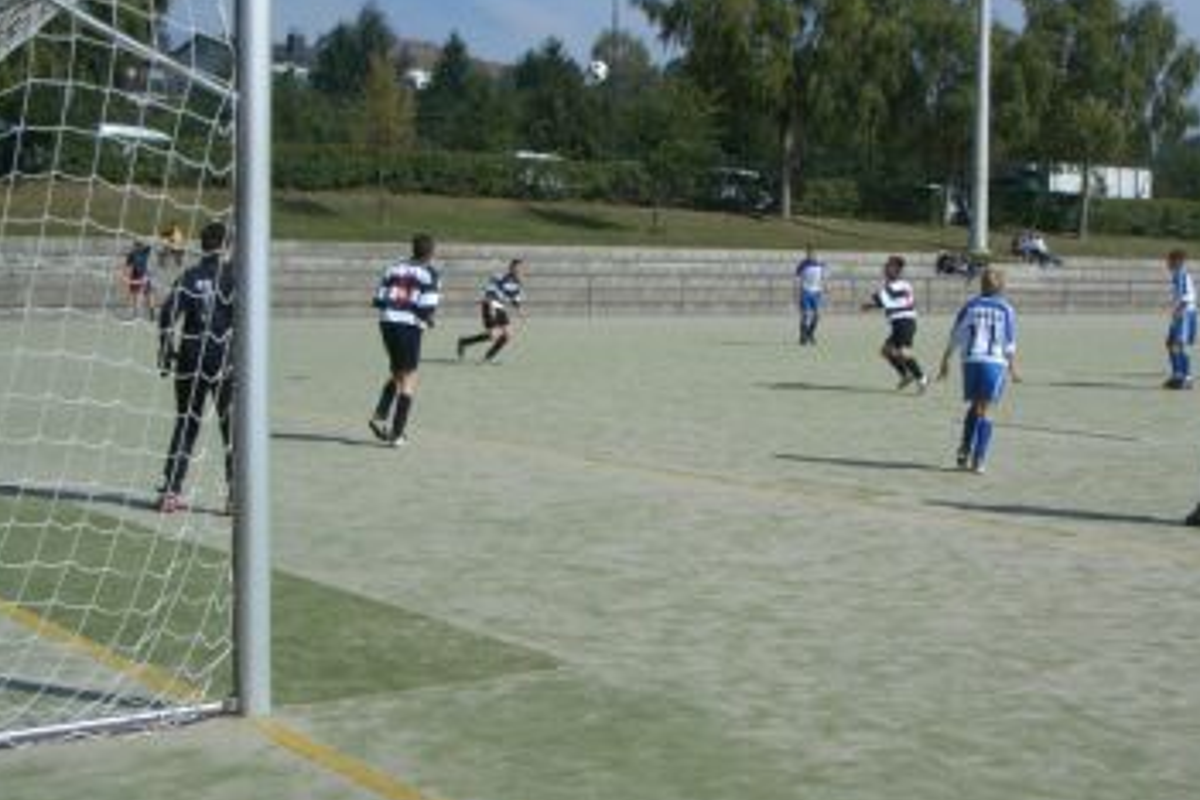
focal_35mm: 58
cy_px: 328
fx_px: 1933
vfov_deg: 23.4
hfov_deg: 34.5
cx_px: 667
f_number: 5
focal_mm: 8.2
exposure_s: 1/640
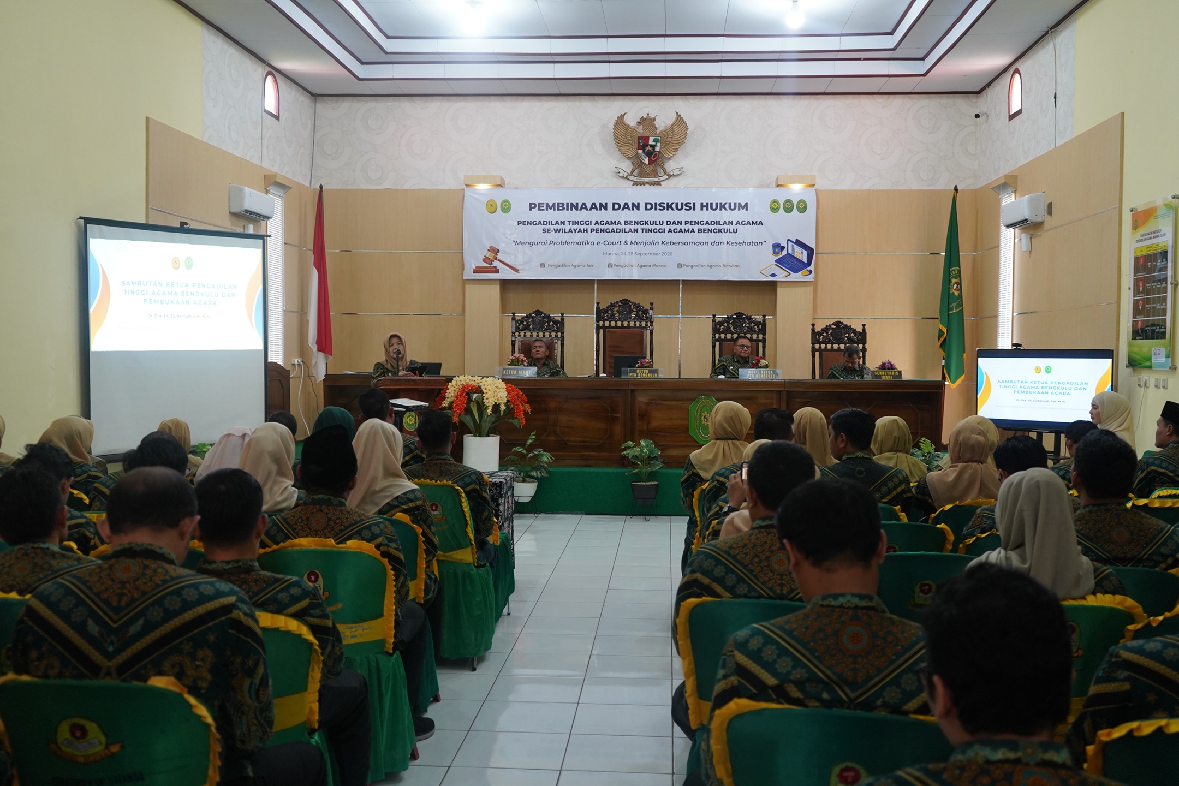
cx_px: 590
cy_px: 393
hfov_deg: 54.4
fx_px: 1146
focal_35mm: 35
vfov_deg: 37.9
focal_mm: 35
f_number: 4
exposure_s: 1/160
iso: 2000
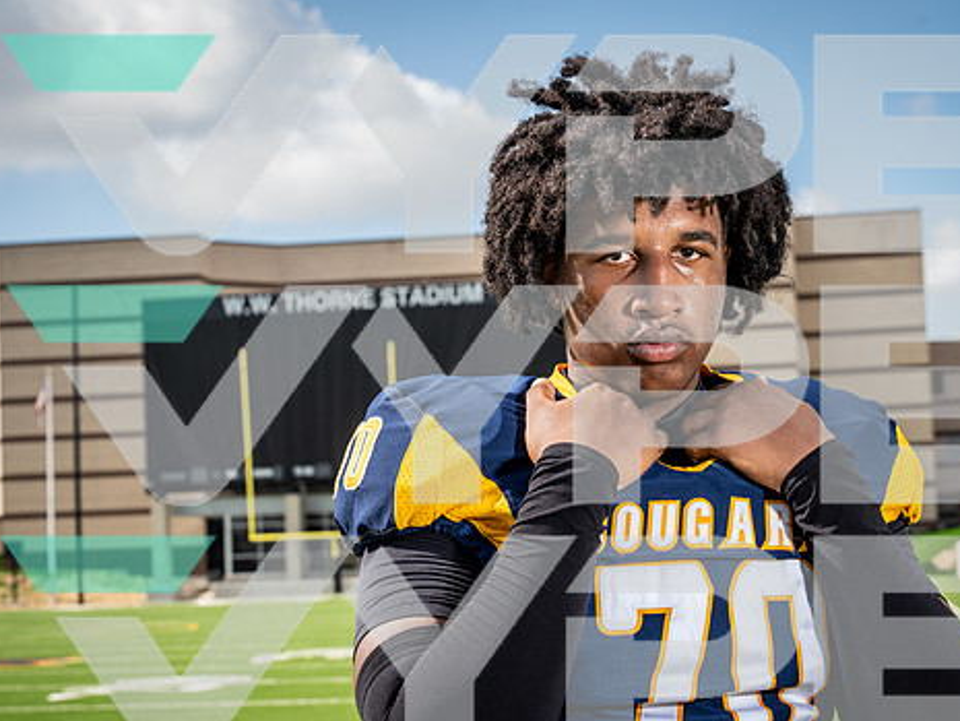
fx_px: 2330
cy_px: 396
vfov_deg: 17.6
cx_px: 533
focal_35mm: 84
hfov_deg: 23.3
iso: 125
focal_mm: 70
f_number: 8
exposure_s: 1/250
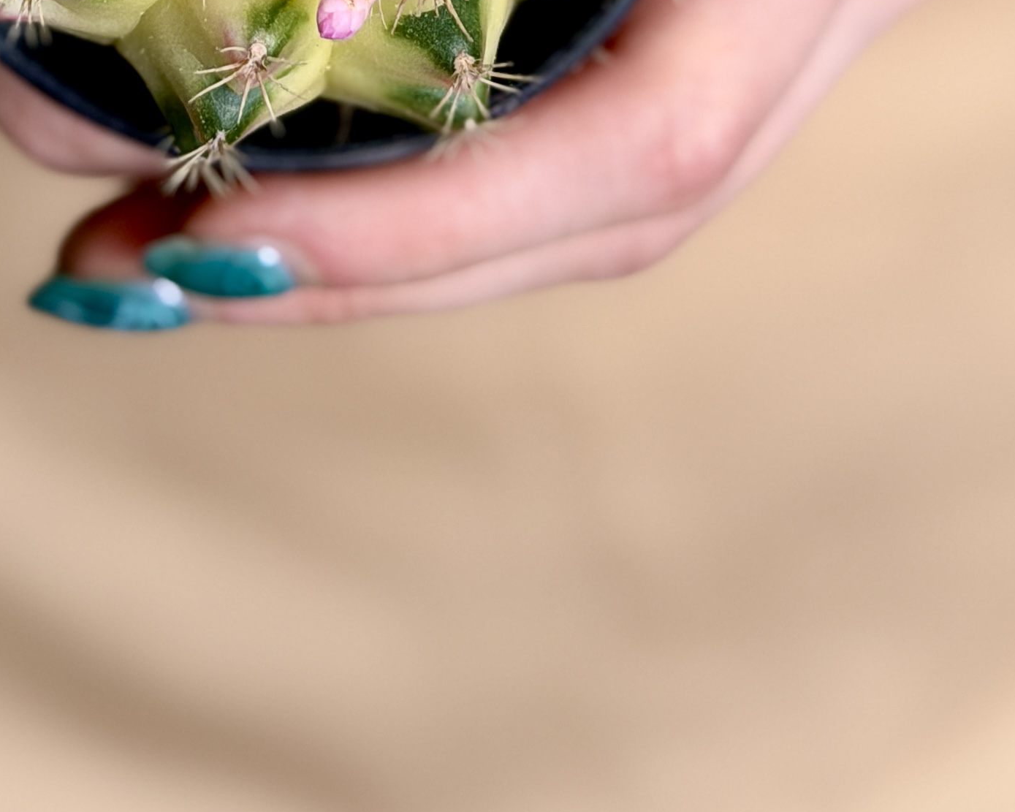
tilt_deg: -18.7
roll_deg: +0.8
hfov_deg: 14.1
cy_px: -618
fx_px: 4085
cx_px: 354
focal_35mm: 136
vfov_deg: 10.7
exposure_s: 1/168
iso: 50
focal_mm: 6.76
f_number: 1.78
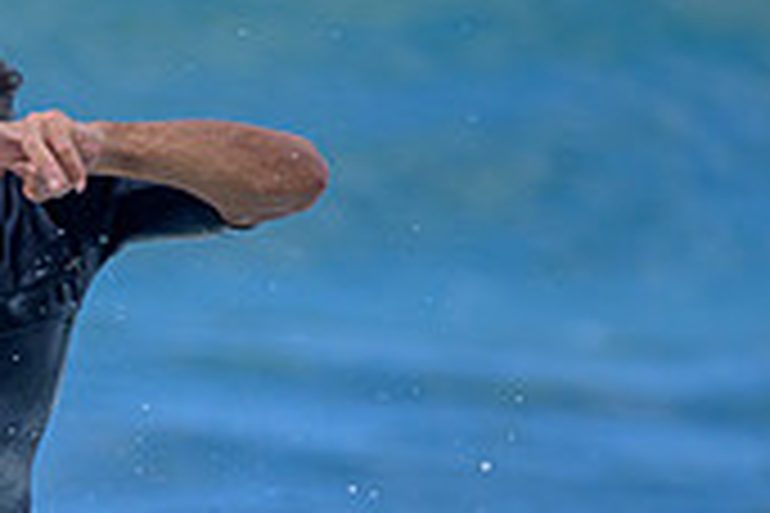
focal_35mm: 3043
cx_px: -242
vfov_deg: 0.5
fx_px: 65081
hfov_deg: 0.7
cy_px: 704
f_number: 6.3
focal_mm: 800
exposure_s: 1/2000
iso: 800
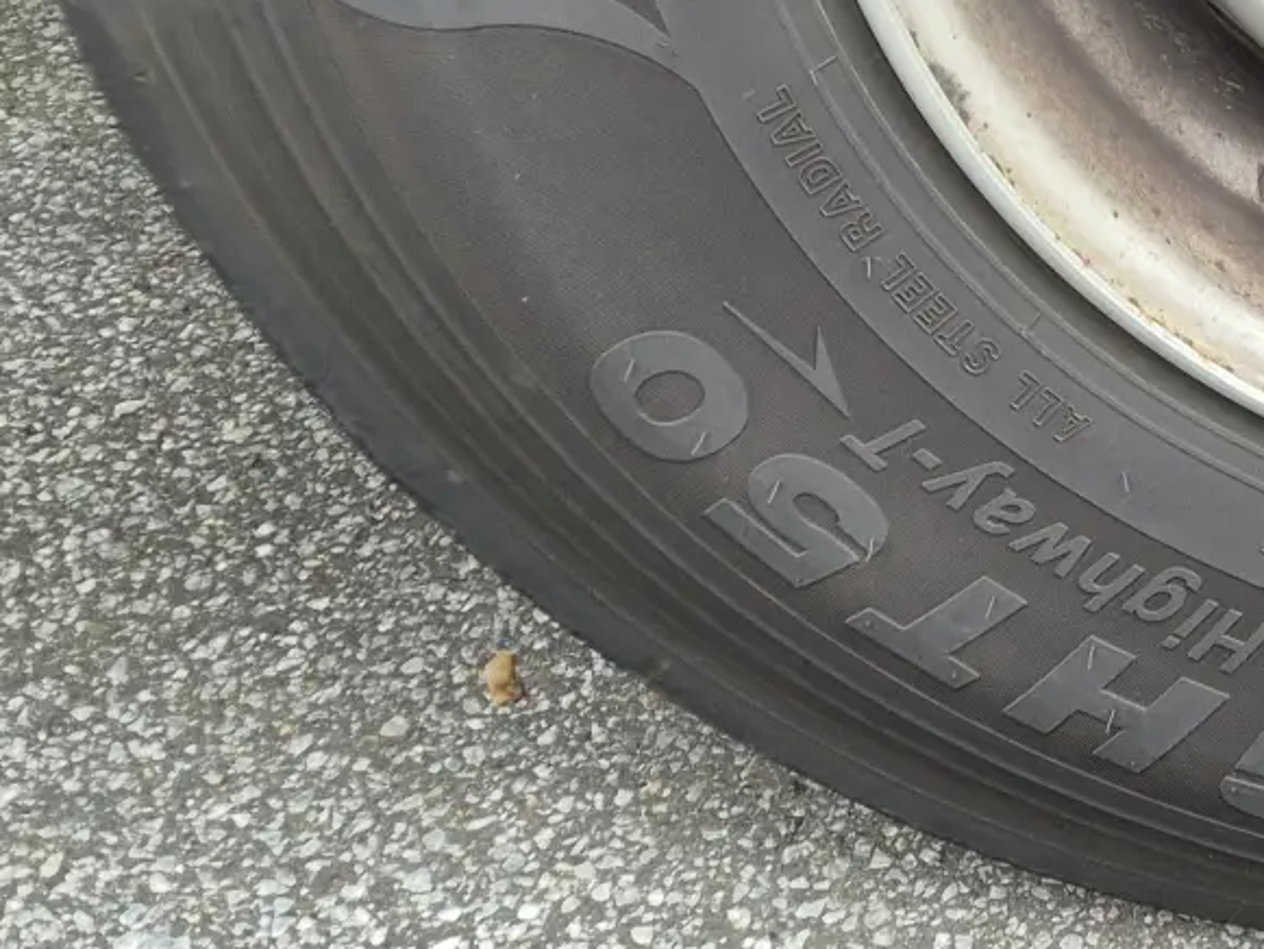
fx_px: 2776
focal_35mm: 76
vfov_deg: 17.6
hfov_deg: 22.9
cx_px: 1636
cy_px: -440
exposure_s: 1/180
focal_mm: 5.4
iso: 100
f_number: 1.8
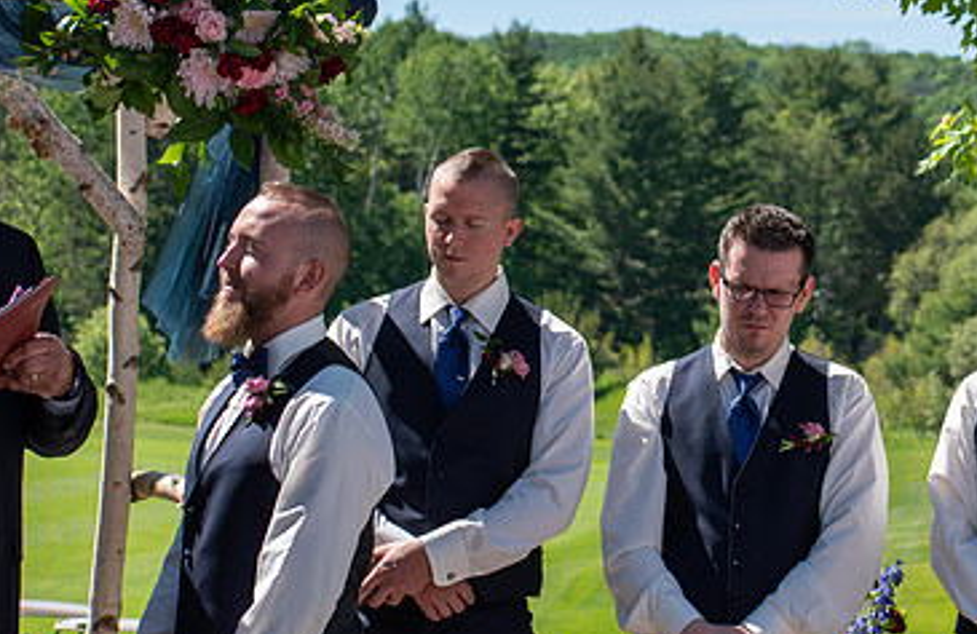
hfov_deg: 11.5
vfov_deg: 7.5
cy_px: 317
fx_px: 4819
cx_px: 802
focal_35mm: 179
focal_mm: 70
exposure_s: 1/640
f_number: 6.3
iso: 200
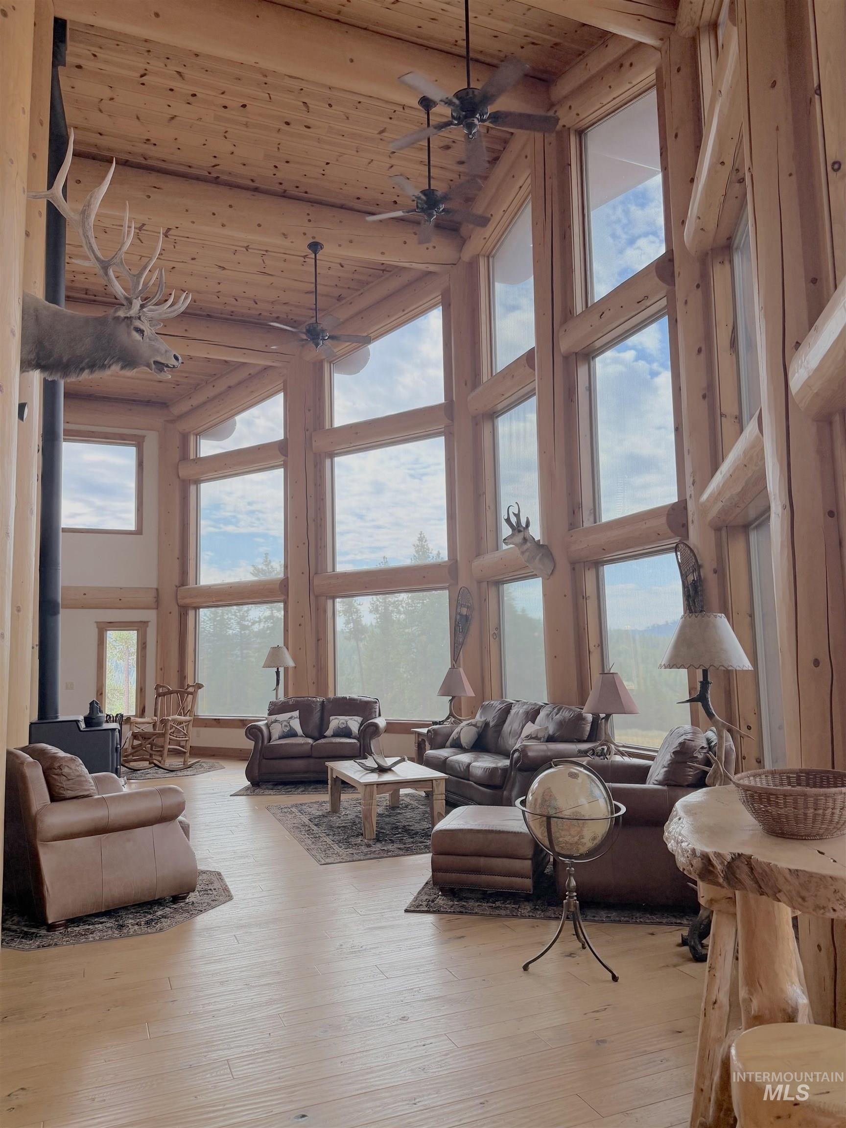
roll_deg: +1.1
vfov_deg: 71.6
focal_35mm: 24
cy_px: 564
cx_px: 423
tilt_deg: +5.7
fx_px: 782
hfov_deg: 56.8
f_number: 1.78
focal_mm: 6.76
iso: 160
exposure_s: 1/217
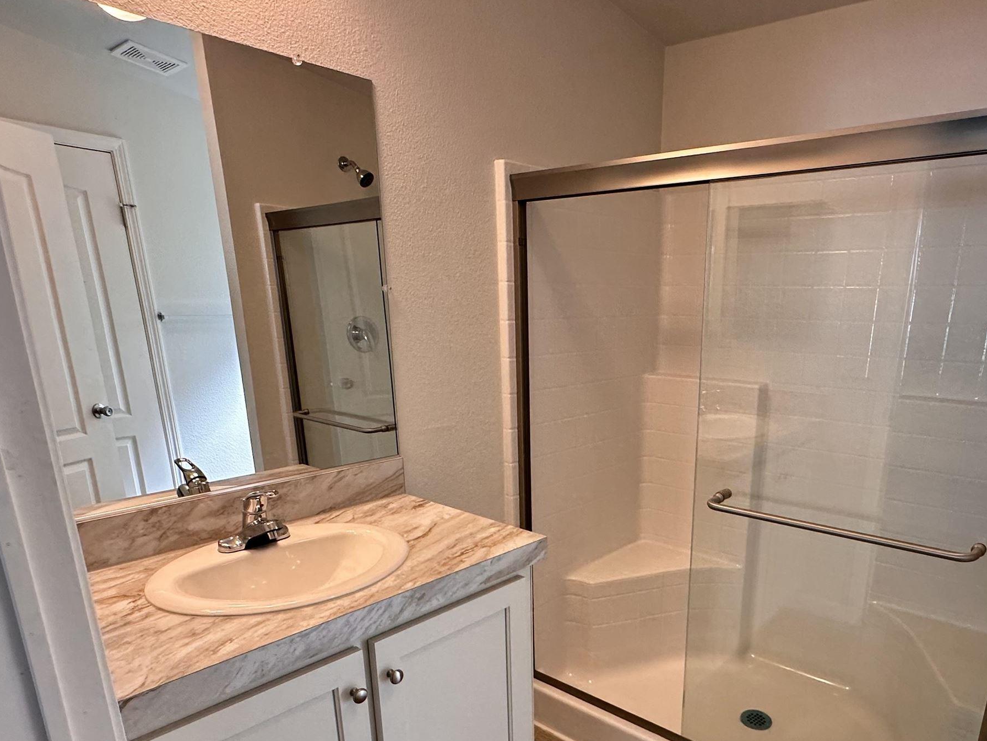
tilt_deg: -17.3
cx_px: 588
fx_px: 684
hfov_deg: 70.9
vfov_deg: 55.3
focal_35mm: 24
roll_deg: -0.9
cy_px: 510
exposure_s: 1/120
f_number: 2.2
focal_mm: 2.22
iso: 125
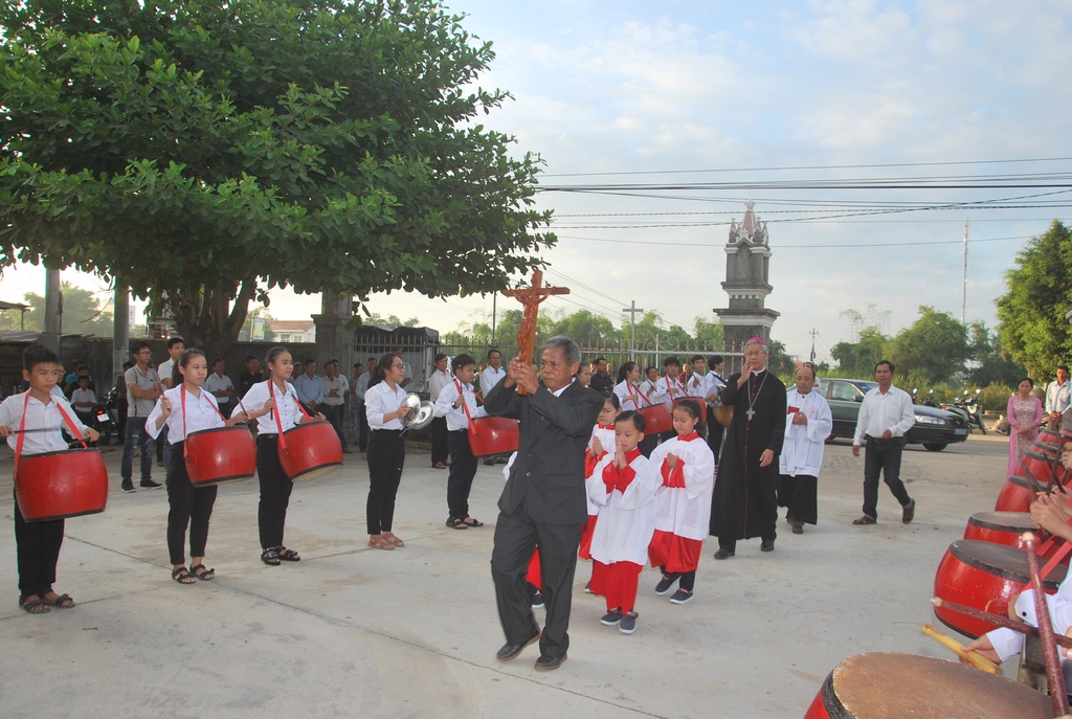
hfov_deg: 67.3
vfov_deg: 48.1
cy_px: 360
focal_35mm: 27
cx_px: 536
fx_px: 806
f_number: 8
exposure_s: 1/80
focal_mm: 18
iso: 200
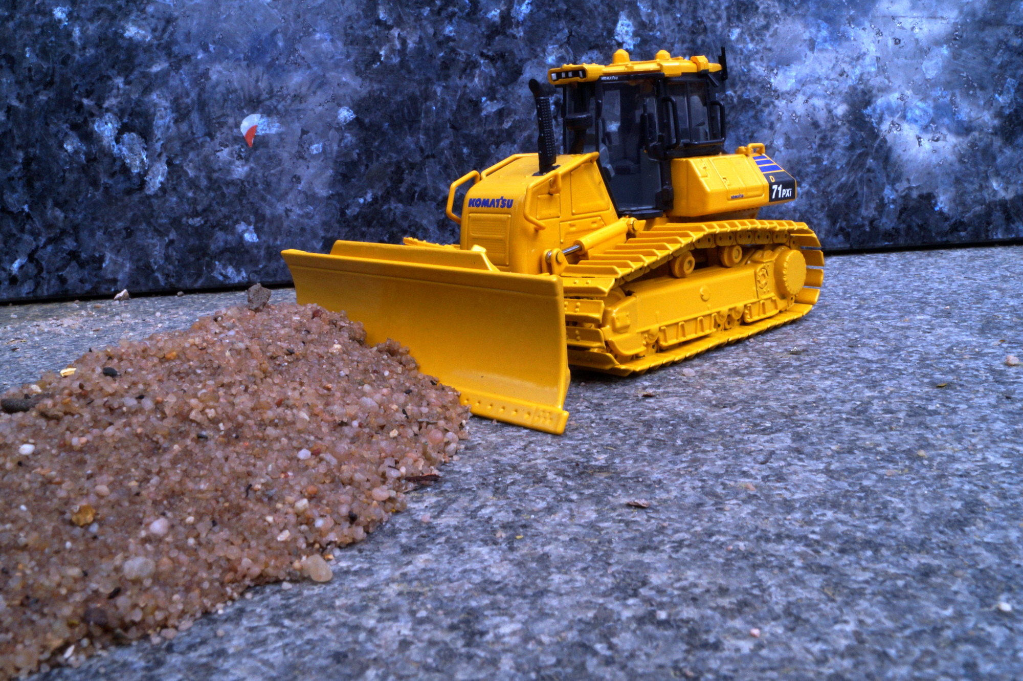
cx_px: 512
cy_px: 340
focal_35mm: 36
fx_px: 1022
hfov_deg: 53.2
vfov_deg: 36.8
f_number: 25
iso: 400
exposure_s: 1/60
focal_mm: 24
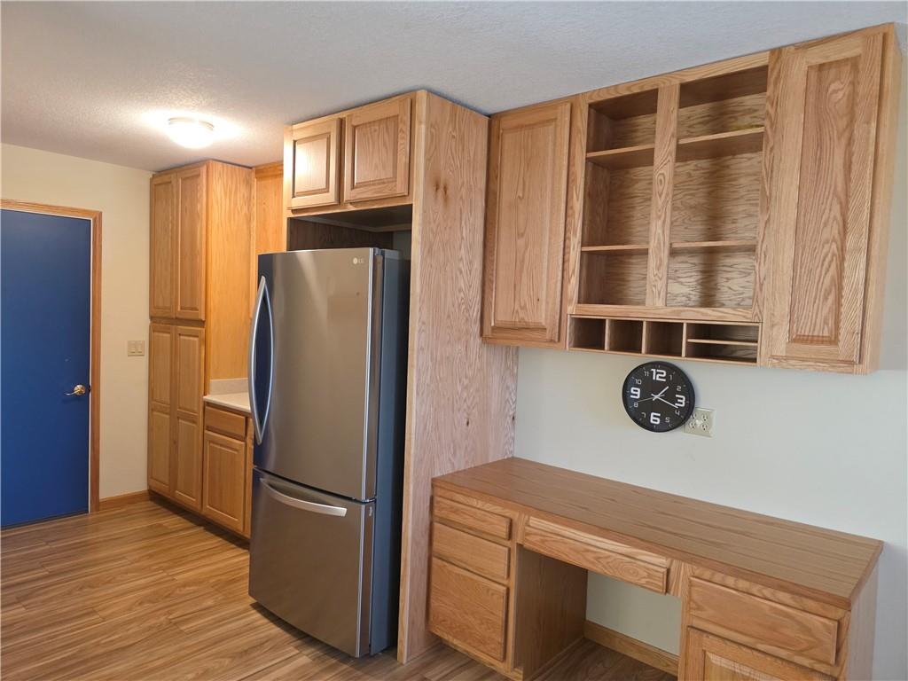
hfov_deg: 73.9
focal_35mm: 23
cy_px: 340
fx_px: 603
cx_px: 454
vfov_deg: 58.9
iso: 800
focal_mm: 6.3
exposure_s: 1/120
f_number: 1.7
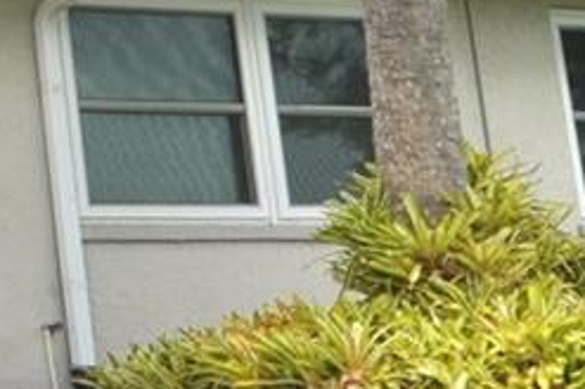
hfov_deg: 8.3
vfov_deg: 5.8
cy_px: -108
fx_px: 3781
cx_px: -689
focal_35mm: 233
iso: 100
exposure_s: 1/320
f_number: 9
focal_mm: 24
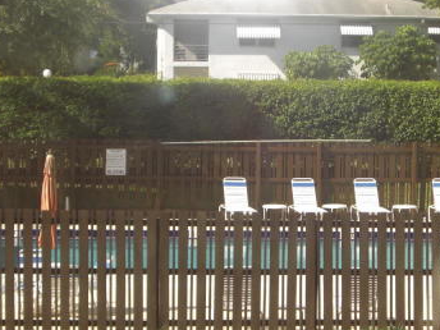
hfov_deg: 13.4
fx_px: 1869
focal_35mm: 147
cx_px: 334
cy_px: 198
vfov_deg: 10.1
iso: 64
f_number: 4.1
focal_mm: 12.8
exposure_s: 1/400
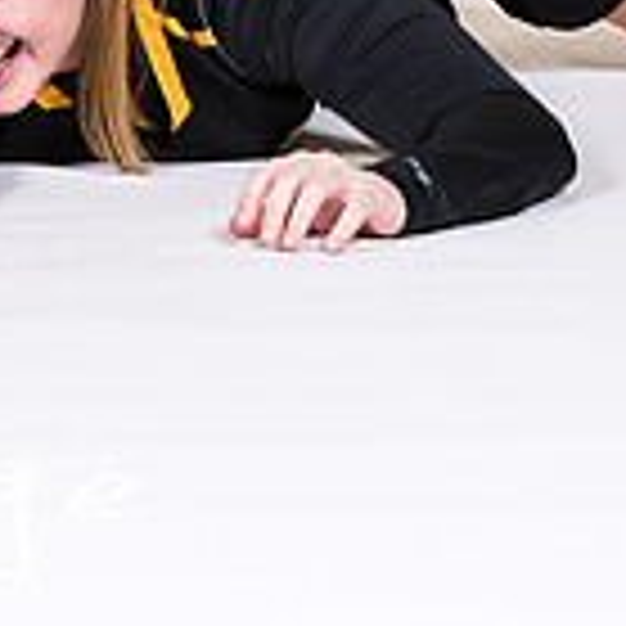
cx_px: -490
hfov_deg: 3.1
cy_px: -113
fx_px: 11519
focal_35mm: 563
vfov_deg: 3.1
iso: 200
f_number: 6.3
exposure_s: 1/160
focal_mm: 102
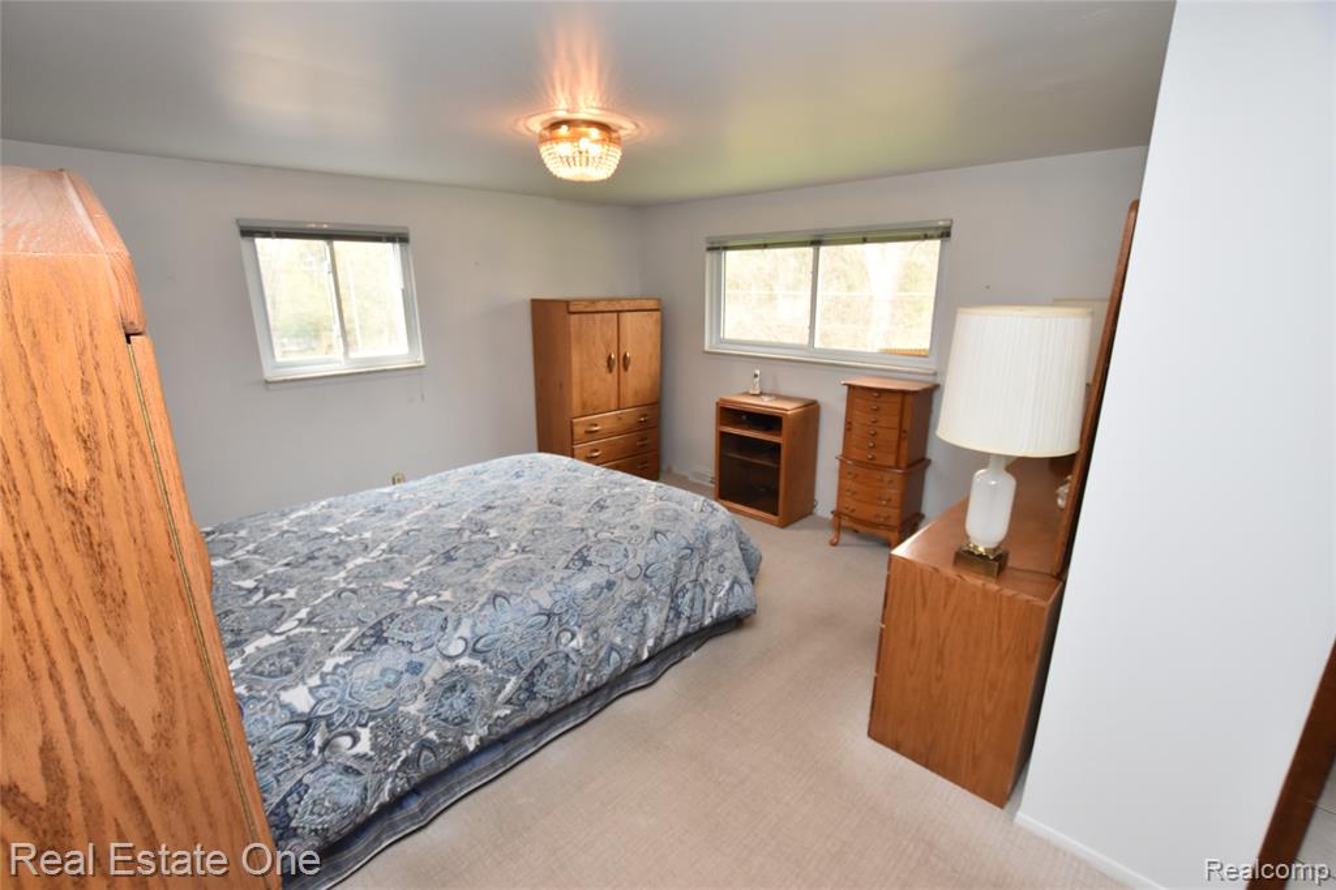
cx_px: 668
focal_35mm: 15
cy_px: 445
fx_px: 556
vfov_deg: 77.3
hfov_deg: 100.4
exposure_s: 1/125
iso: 800
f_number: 5.6
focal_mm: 10
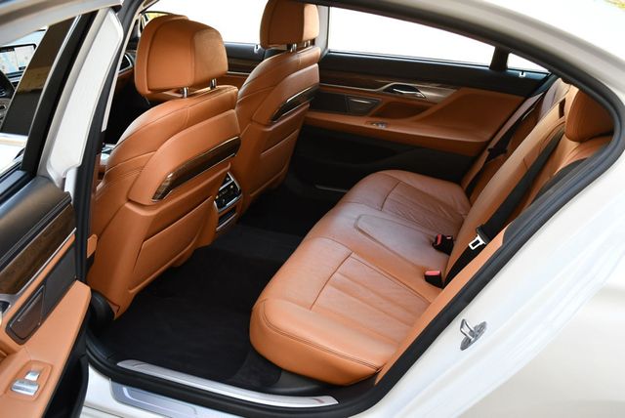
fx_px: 626
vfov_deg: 36.9
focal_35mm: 36
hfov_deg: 53.1
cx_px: 312
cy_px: 209
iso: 450
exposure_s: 1/250
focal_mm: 18
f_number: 3.5
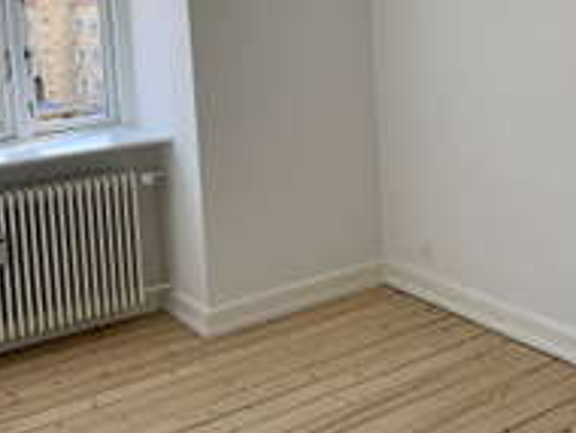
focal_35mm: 51
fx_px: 850
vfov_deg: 27.7
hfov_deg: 37.0
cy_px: 58
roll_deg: +2.8
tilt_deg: -7.2
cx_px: 396
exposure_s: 1/122
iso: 25
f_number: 1.8
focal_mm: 4.25
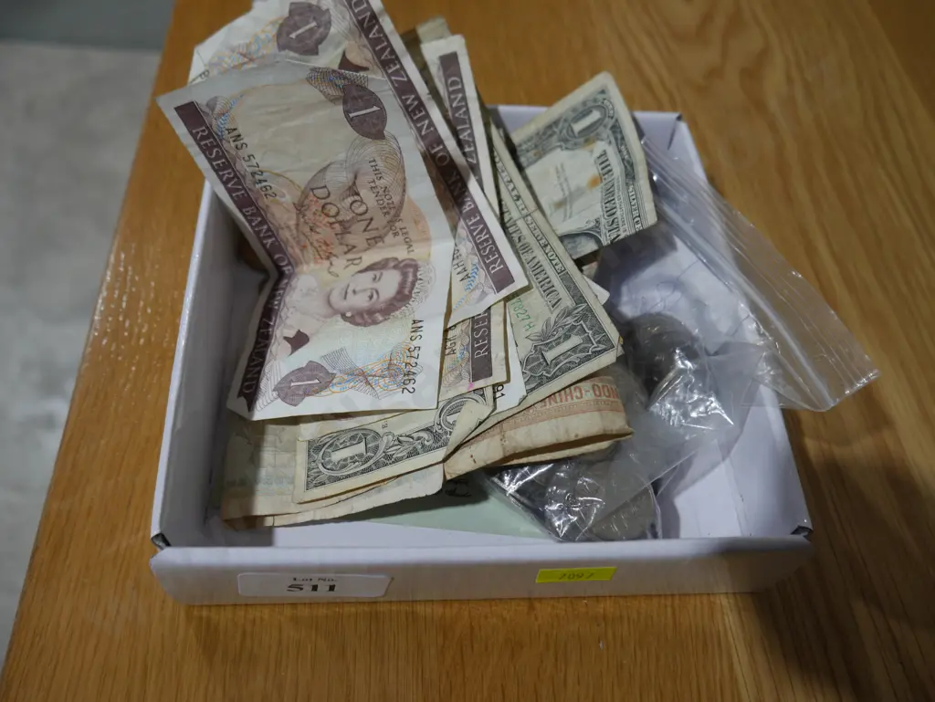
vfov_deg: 44.2
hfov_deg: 56.8
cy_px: 351
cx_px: 468
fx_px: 865
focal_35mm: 32
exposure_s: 1/80
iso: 200
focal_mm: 16
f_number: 3.6
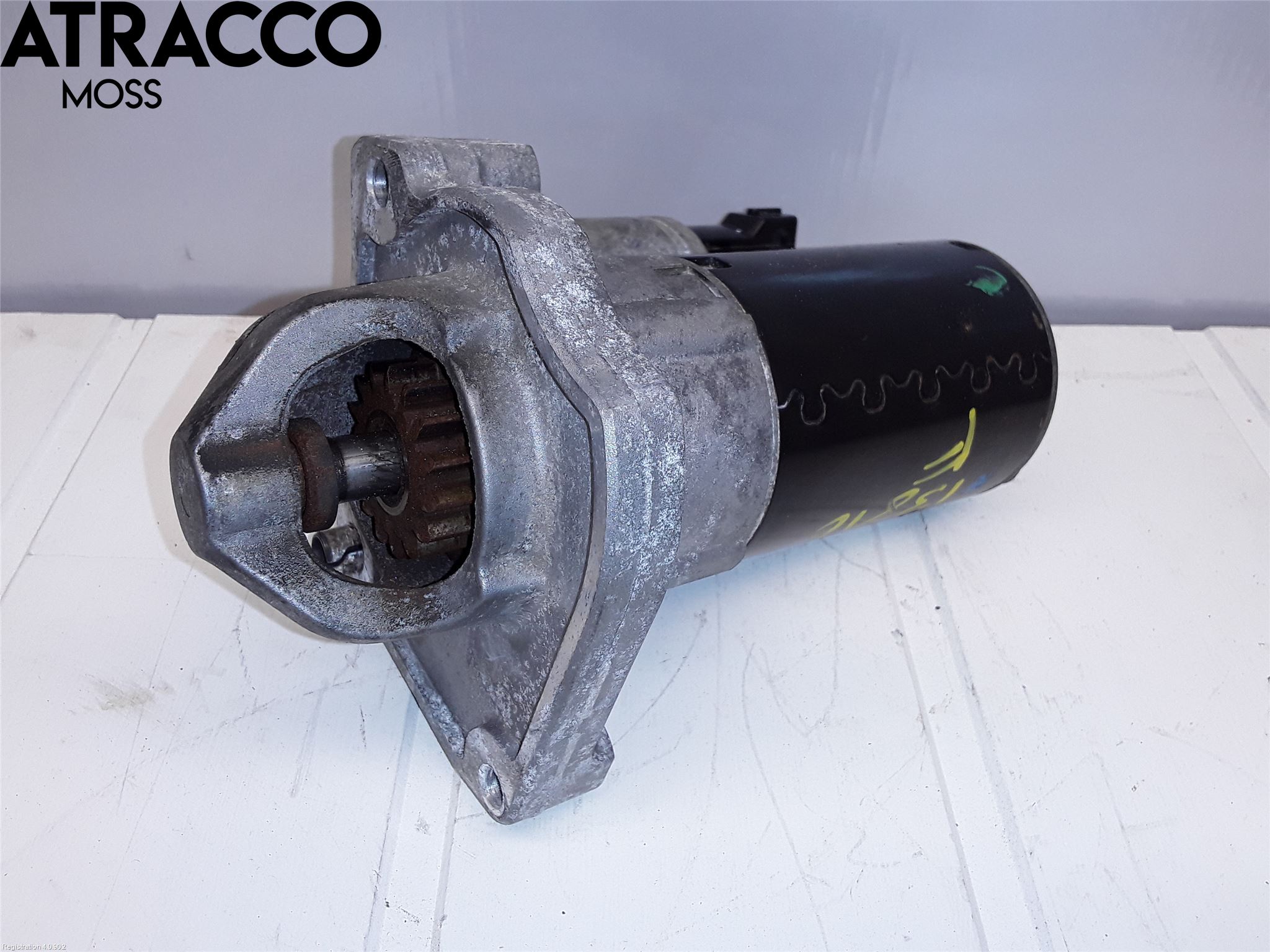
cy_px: 476
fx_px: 1027
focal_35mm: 28
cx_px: 635
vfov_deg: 49.7
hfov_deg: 63.4
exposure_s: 1/187
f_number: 1.9
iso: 40
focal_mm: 2.91
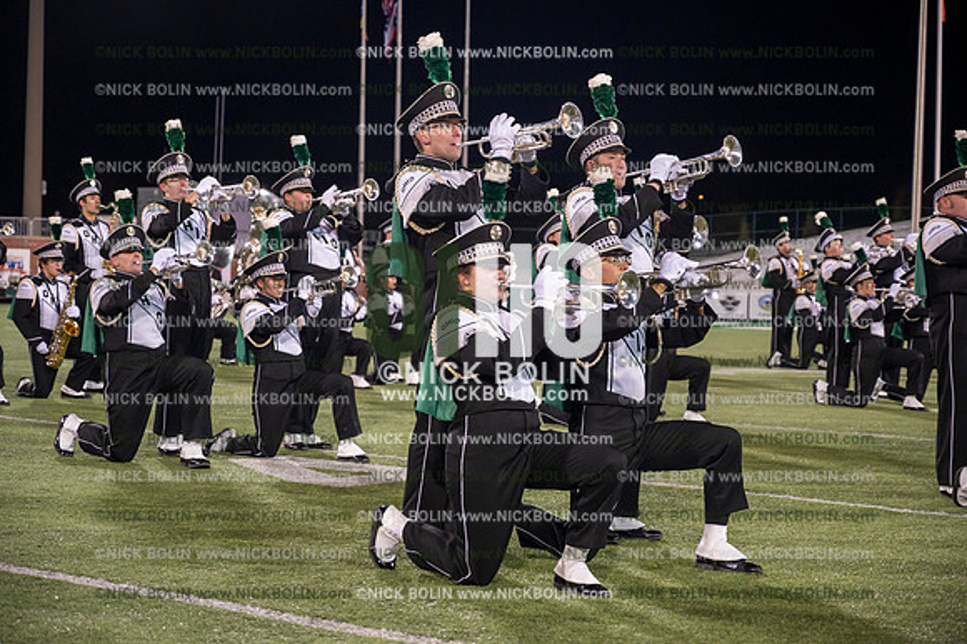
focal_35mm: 70
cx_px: 484
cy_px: 322
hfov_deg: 28.9
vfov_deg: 19.4
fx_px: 1879
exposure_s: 1/640
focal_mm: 70
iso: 3200
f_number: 4
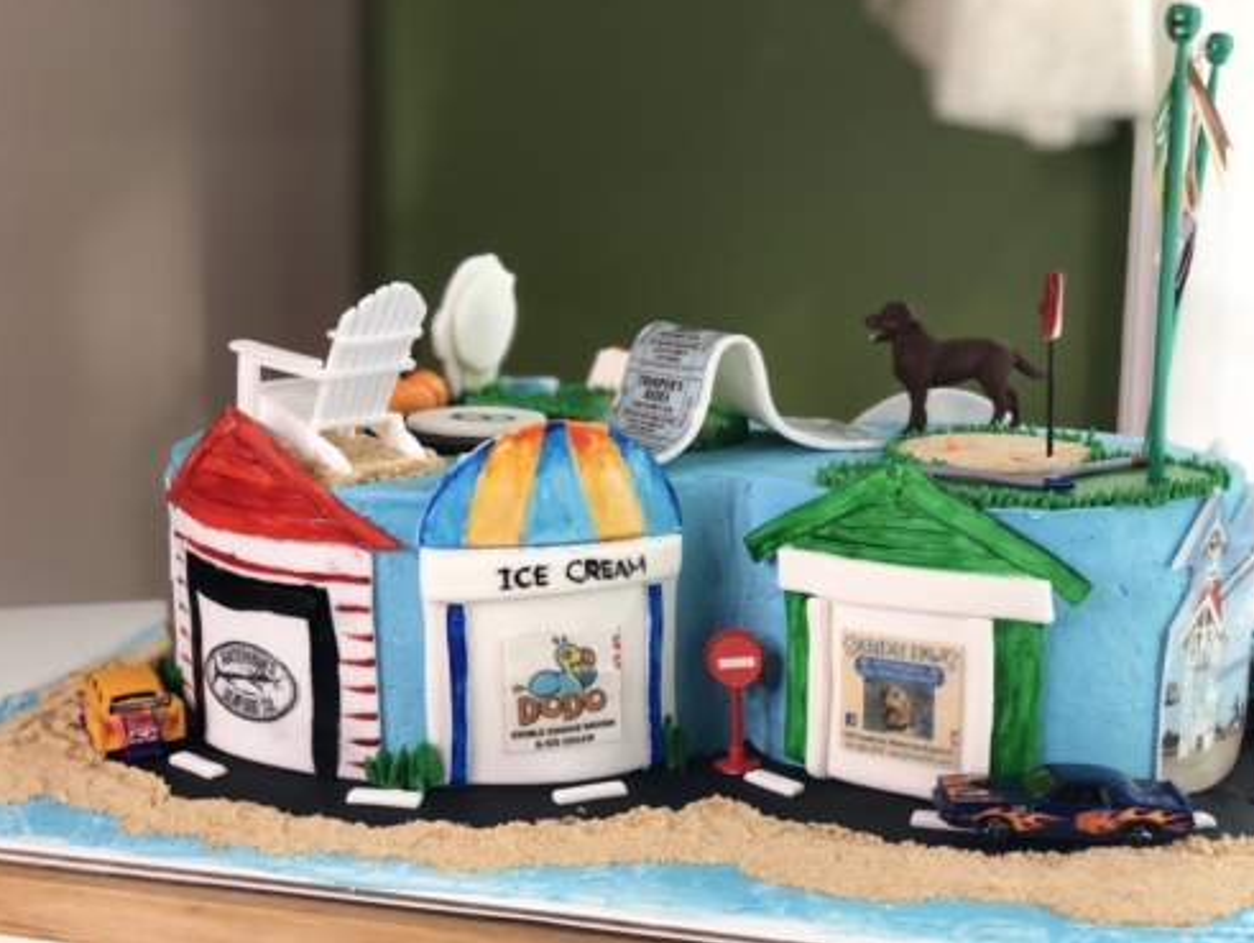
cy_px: 466
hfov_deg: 33.2
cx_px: 626
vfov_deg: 25.3
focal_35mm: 58
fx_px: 2103
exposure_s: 1/30
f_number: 2.8
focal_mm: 6.6
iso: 100
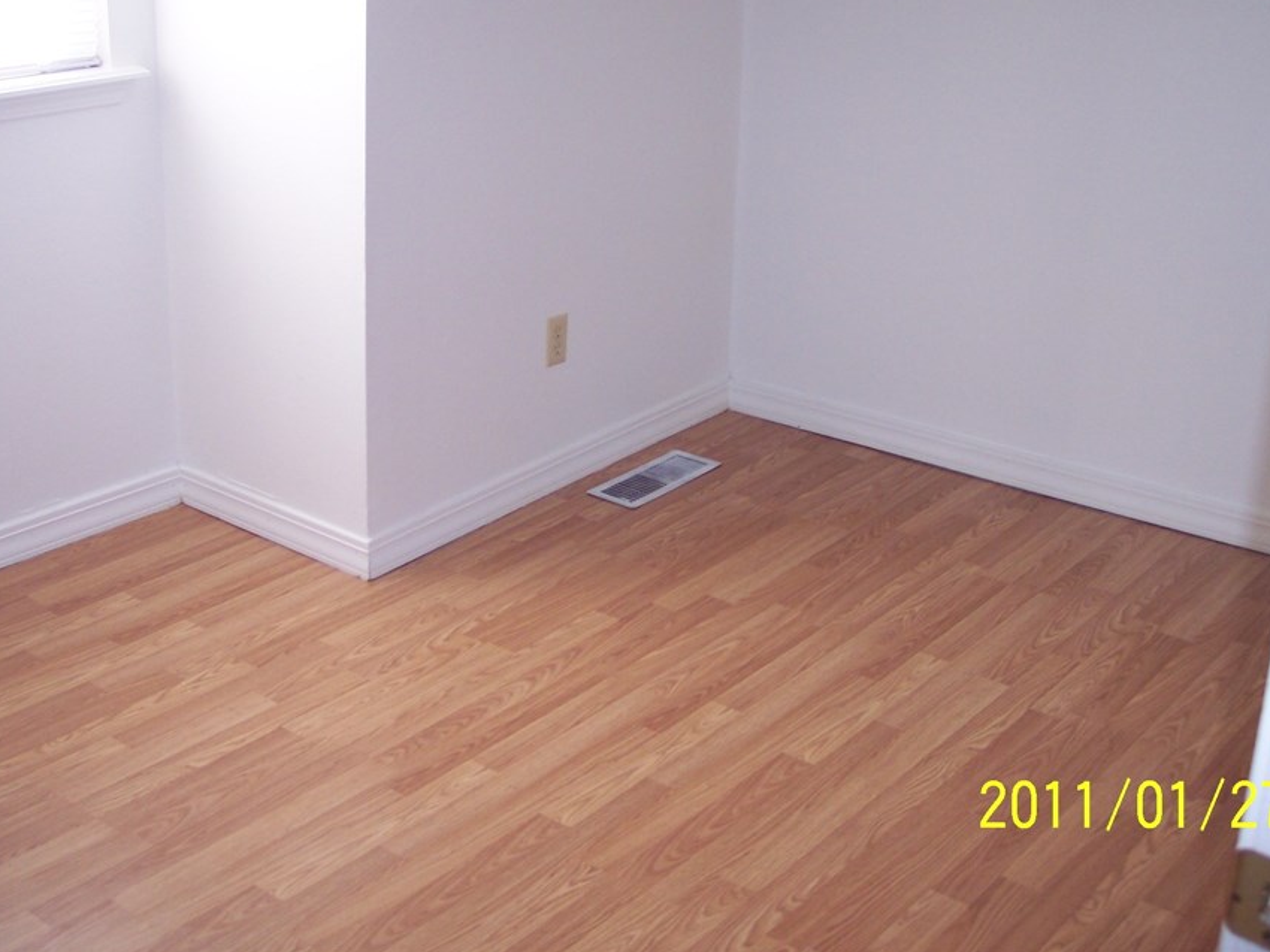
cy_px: 383
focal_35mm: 47
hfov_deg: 40.4
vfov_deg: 30.8
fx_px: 1724
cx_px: 607
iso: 140
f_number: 2.8
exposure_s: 1/60
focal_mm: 8
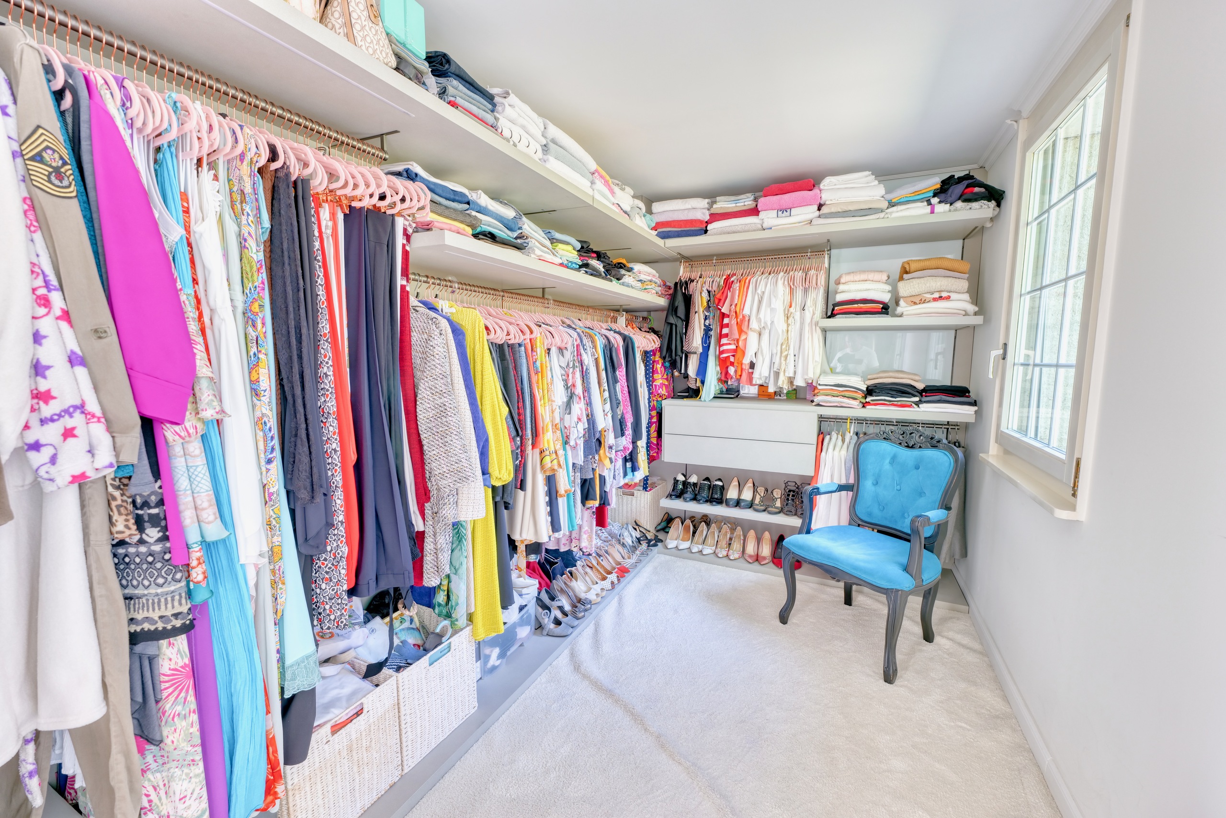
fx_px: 477
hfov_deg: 104.2
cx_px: 613
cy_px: 409
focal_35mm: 14
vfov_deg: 81.2
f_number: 5
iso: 320
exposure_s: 1/13
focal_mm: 14
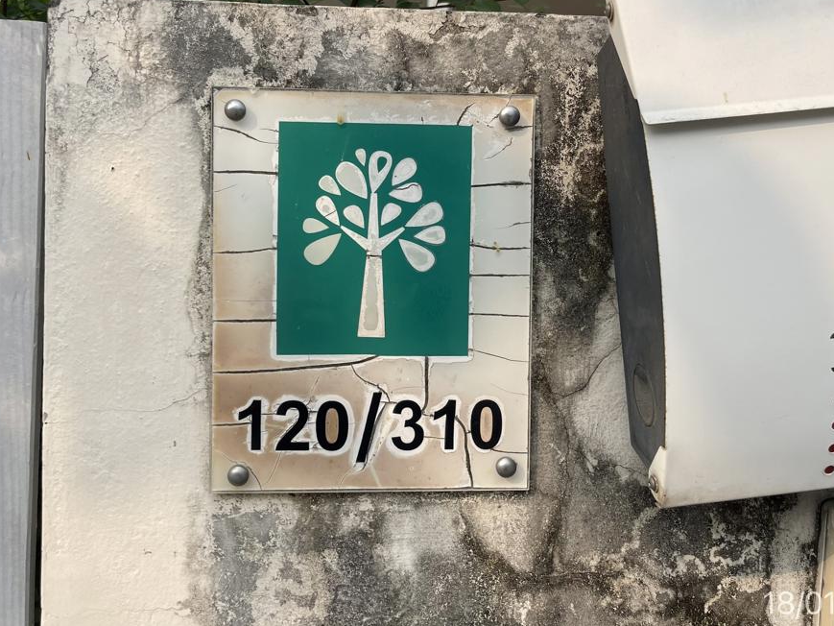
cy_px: 251
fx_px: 795
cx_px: 419
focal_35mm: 33
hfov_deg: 55.3
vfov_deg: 42.7
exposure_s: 1/2786
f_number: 1.6
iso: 32
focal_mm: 5.1
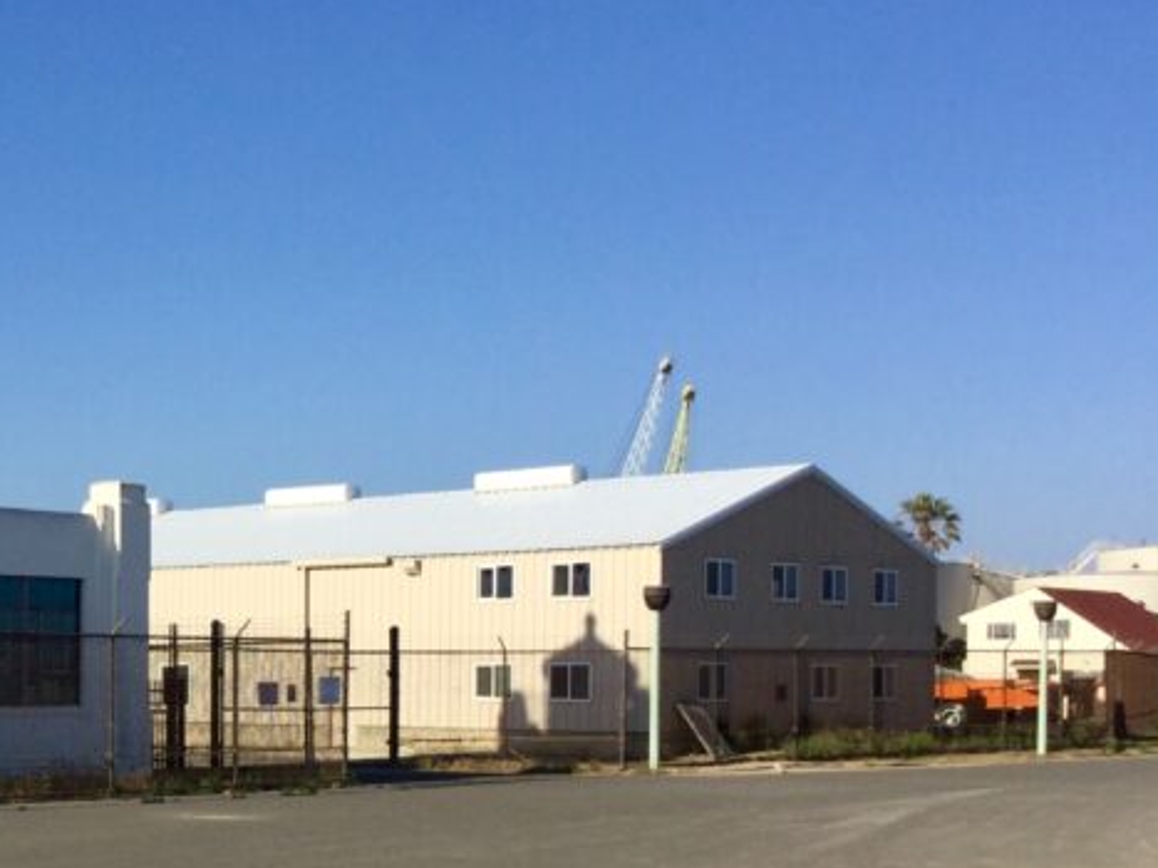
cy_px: 729
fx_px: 2274
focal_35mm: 68
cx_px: 35
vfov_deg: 21.3
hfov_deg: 27.2
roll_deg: -0.2
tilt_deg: -1.4
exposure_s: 1/1698
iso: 25
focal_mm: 3.3
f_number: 2.4
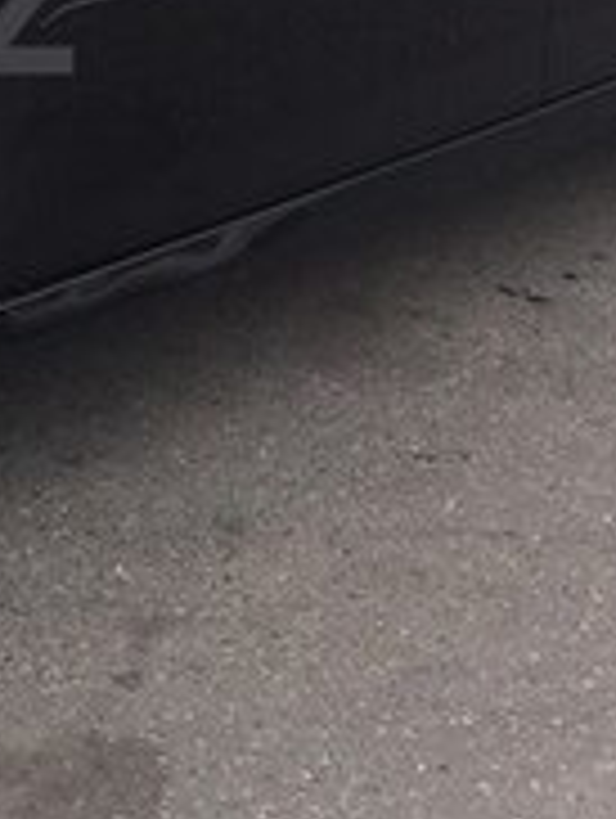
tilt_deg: -17.2
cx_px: -387
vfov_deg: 18.2
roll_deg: -1.2
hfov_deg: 13.1
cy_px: 7
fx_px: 2486
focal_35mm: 105
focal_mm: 4.15
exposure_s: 1/540
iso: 32
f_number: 2.2
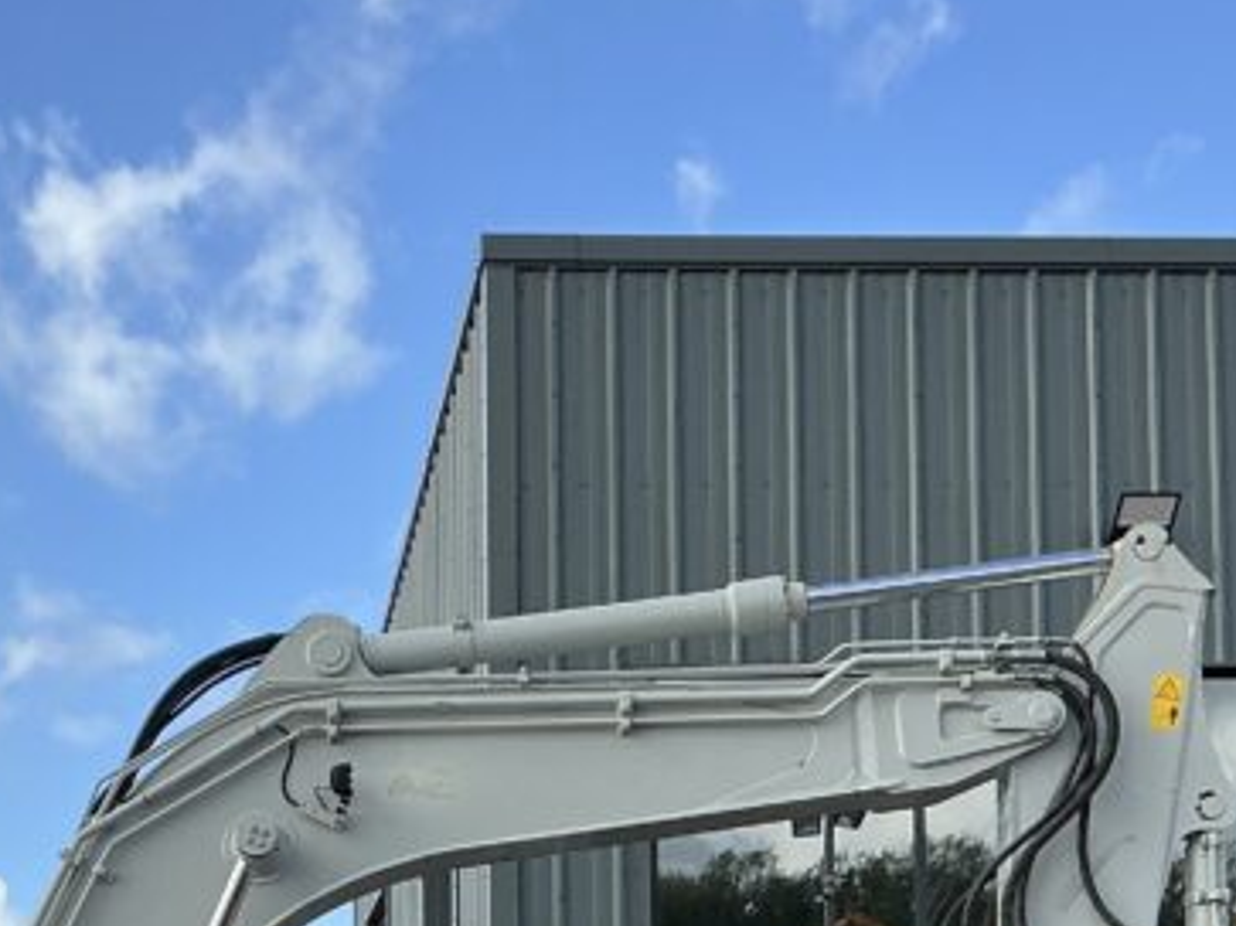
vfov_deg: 17.8
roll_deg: +0.6
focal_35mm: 79
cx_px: 279
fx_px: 2820
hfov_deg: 24.4
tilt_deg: +7.2
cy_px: 1079
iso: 25
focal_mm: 3
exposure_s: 1/1279
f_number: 1.8
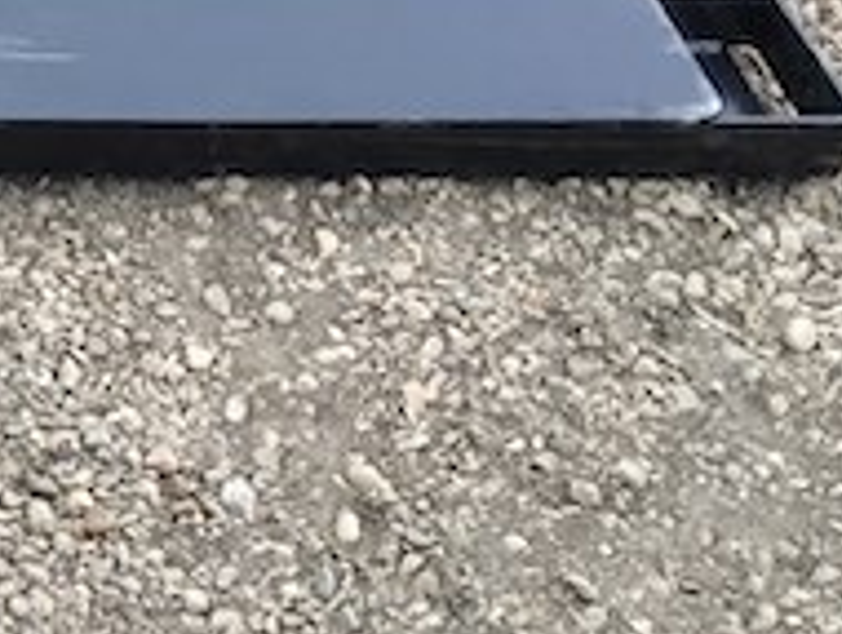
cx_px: -727
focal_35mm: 122
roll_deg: -0.2
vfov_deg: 12.1
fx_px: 2971
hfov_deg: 14.1
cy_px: 80
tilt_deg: -37.2
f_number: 2.2
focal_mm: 4.15
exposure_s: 1/120
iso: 32
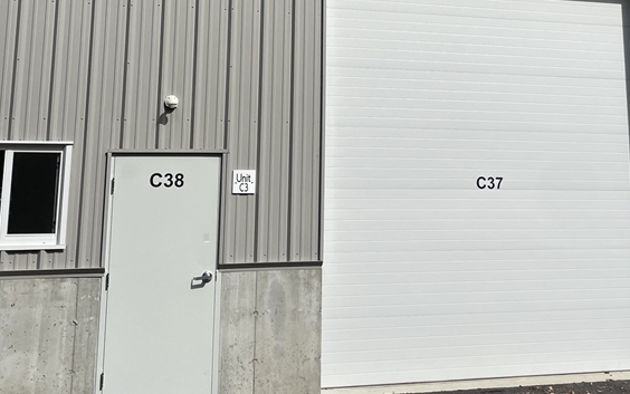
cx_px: 386
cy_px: 39
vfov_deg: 25.1
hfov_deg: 40.1
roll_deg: +0.4
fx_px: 859
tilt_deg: +10.9
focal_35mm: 50
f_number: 1.6
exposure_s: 1/9091
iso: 32
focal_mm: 4.2
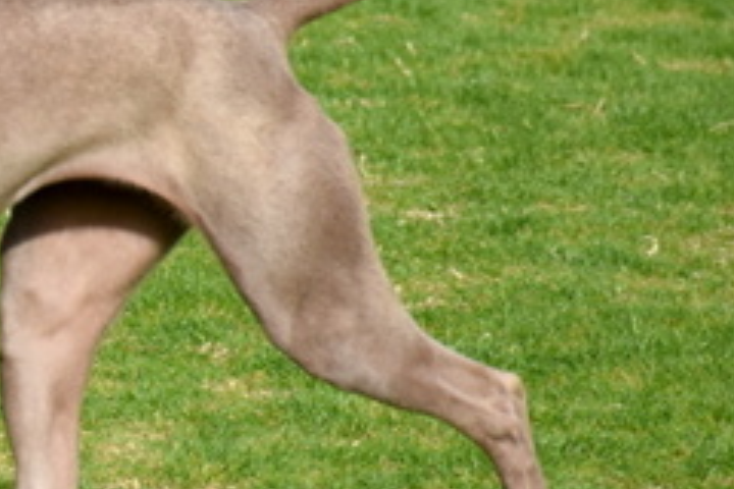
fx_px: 10703
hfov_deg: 3.9
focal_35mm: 525
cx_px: -141
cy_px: 244
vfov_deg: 2.6
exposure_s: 1/1250
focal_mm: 140
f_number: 5.6
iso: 500
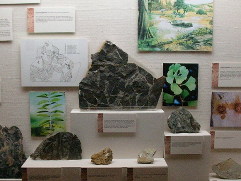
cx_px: 112
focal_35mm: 53
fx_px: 369
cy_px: 112
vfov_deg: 27.5
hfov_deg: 36.1
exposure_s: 1/70.7
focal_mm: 5.8
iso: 400
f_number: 3
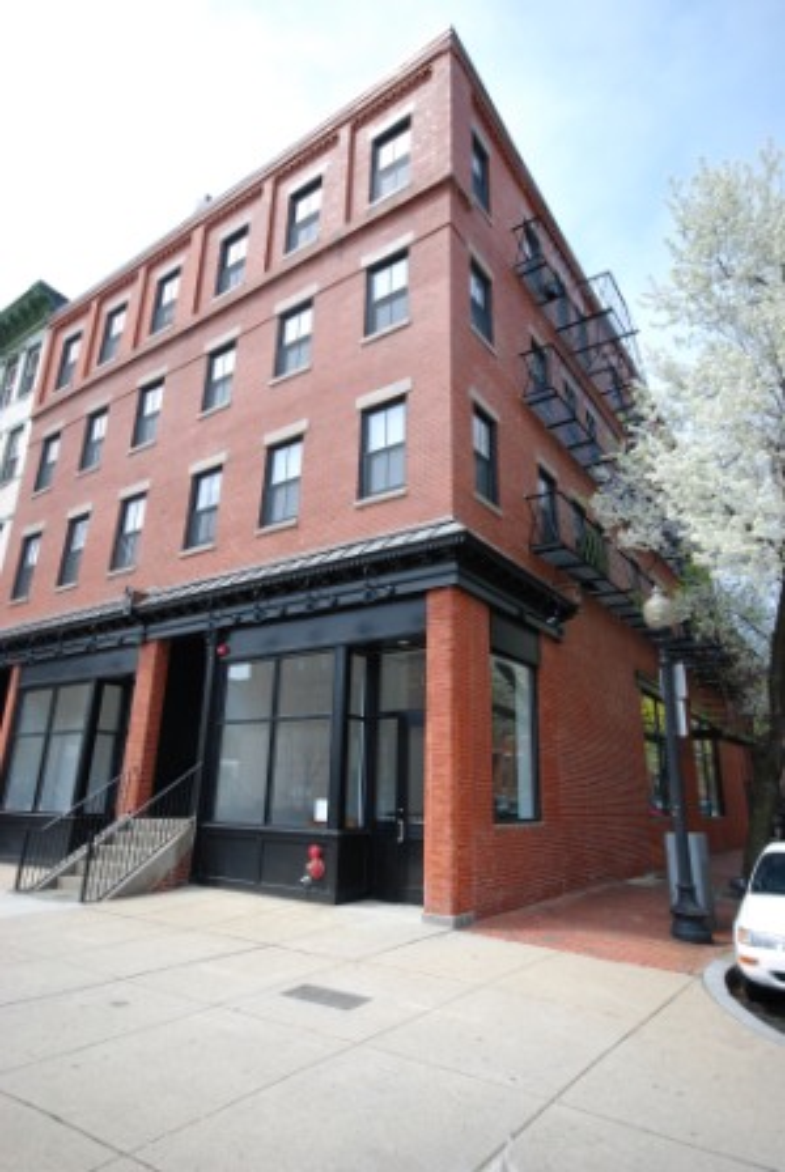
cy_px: 586
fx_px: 685
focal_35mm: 21
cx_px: 392
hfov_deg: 59.6
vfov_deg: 81.1
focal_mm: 14
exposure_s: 1/160
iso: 100
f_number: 7.1
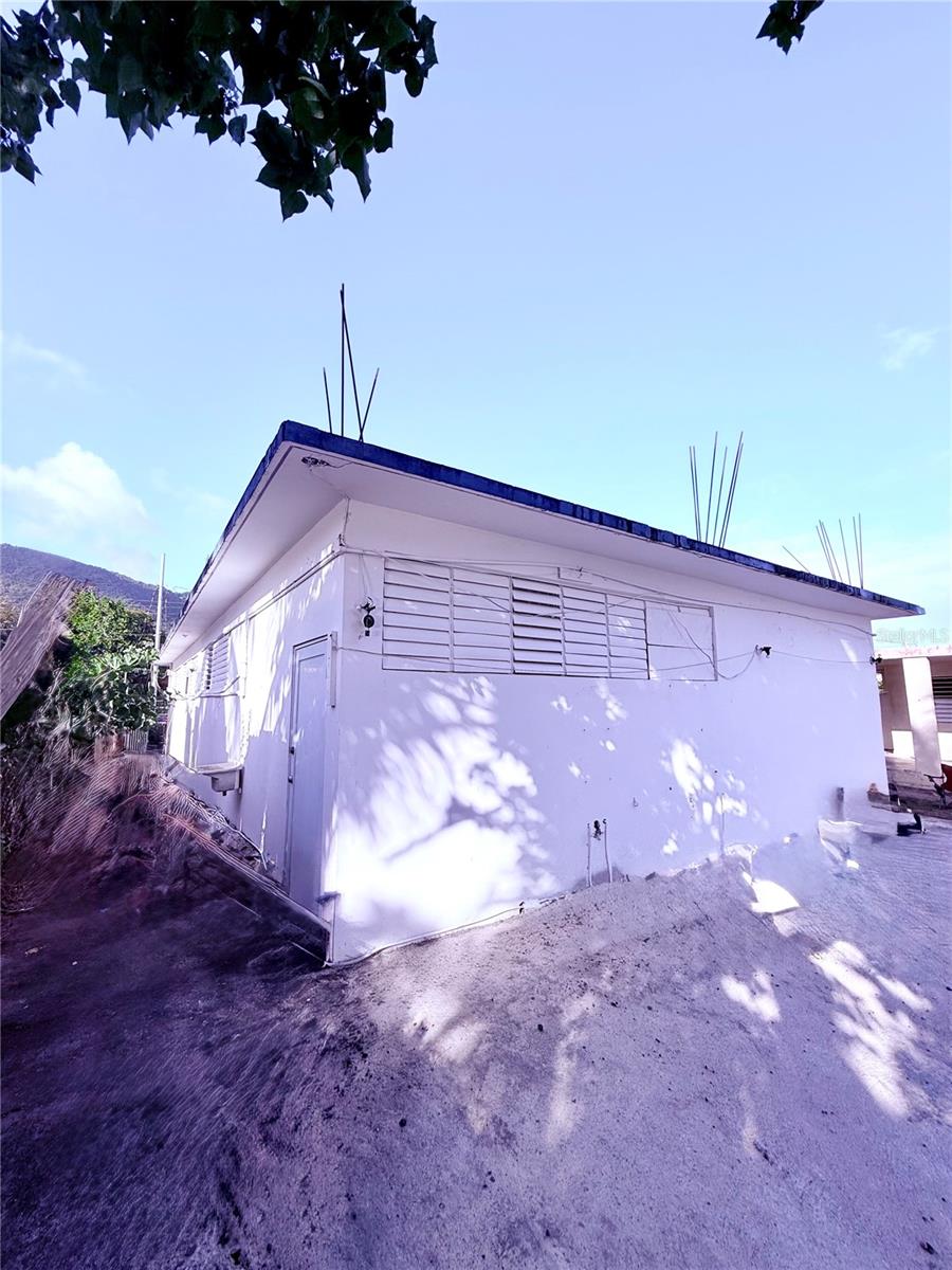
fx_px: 513
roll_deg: -0.4
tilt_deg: +7.4
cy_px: 635
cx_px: 476
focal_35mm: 14
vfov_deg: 102.1
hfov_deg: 85.7
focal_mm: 2.22
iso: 50
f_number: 2.2
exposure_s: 1/1698
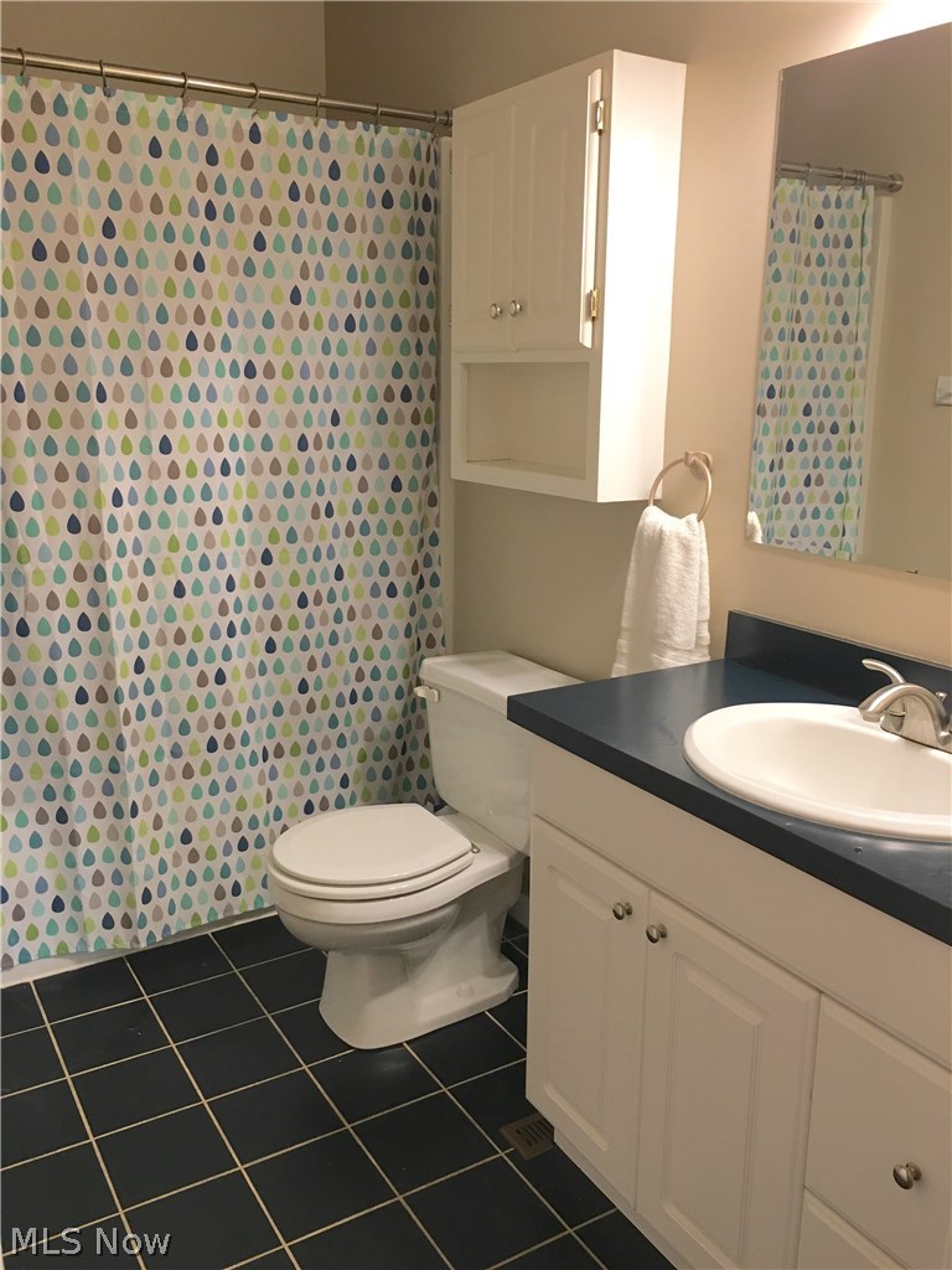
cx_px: 476
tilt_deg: -14.4
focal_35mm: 29
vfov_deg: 61.7
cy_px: 635
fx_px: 1063
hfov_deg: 48.2
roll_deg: +0.1
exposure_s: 1/30
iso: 100
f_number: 2.2
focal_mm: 4.15
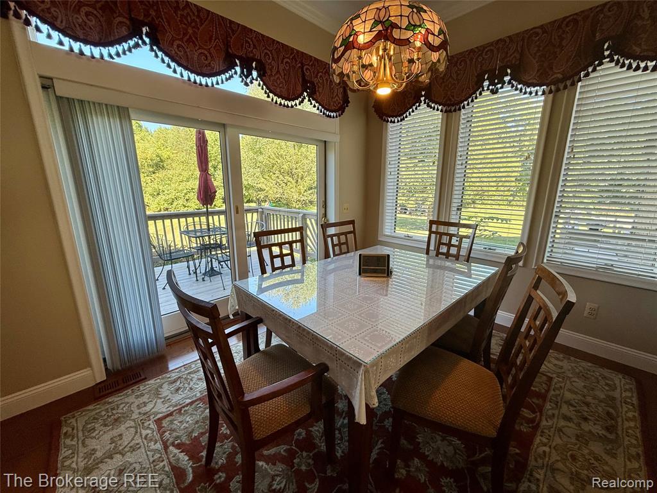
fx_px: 266
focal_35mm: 14
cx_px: 328
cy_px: 246
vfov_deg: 85.7
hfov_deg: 102.1
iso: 64
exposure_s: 1/120
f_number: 2.2
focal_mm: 2.22
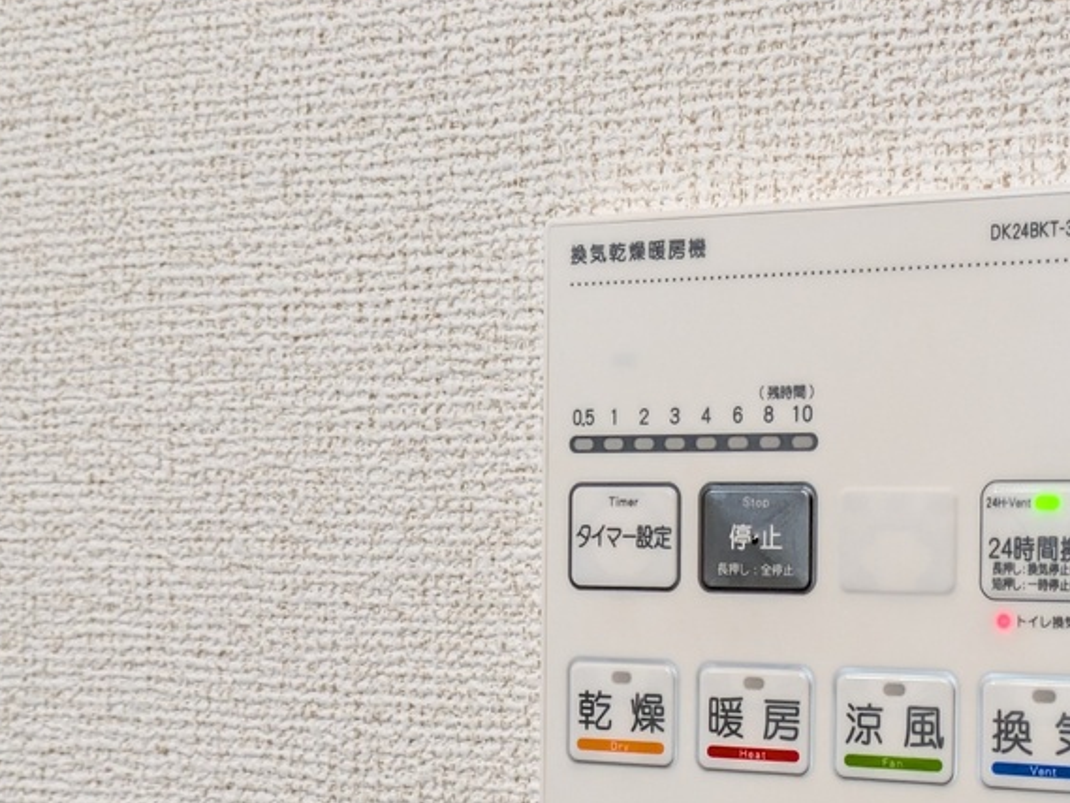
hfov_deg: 22.6
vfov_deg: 17.1
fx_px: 2659
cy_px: 619
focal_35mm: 86
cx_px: 784
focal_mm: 5.43
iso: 78
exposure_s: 1/50
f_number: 1.89
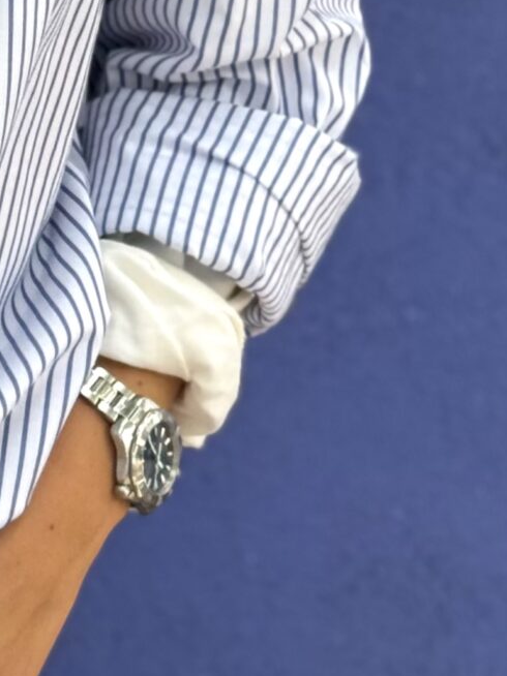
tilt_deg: -1.6
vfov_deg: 10.2
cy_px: -344
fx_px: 3674
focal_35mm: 188
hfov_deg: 7.8
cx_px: -66
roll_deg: -2.2
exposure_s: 1/273
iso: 80
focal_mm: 6.76
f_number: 1.78
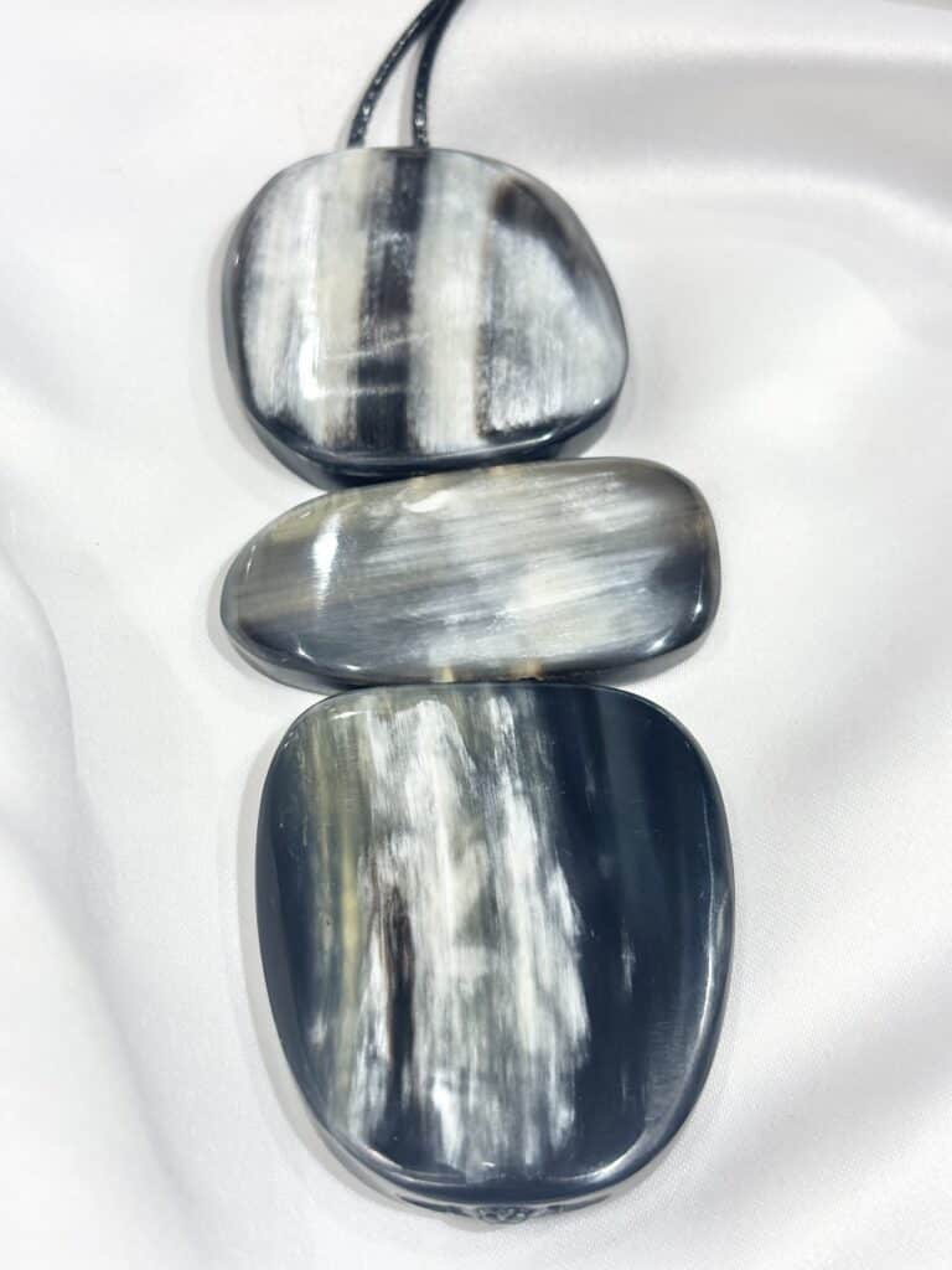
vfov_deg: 36.8
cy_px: 635
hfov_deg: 28.0
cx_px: 476
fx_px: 1907
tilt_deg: -50.2
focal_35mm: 52
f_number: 1.6
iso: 25
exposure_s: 1/112
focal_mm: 5.96
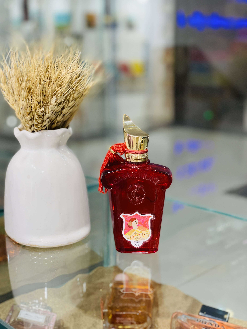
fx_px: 495
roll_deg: +0.6
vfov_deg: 36.8
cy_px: 164
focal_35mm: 52
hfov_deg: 28.0
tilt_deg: -12.8
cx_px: 124
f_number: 2
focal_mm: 6
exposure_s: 1/100
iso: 100
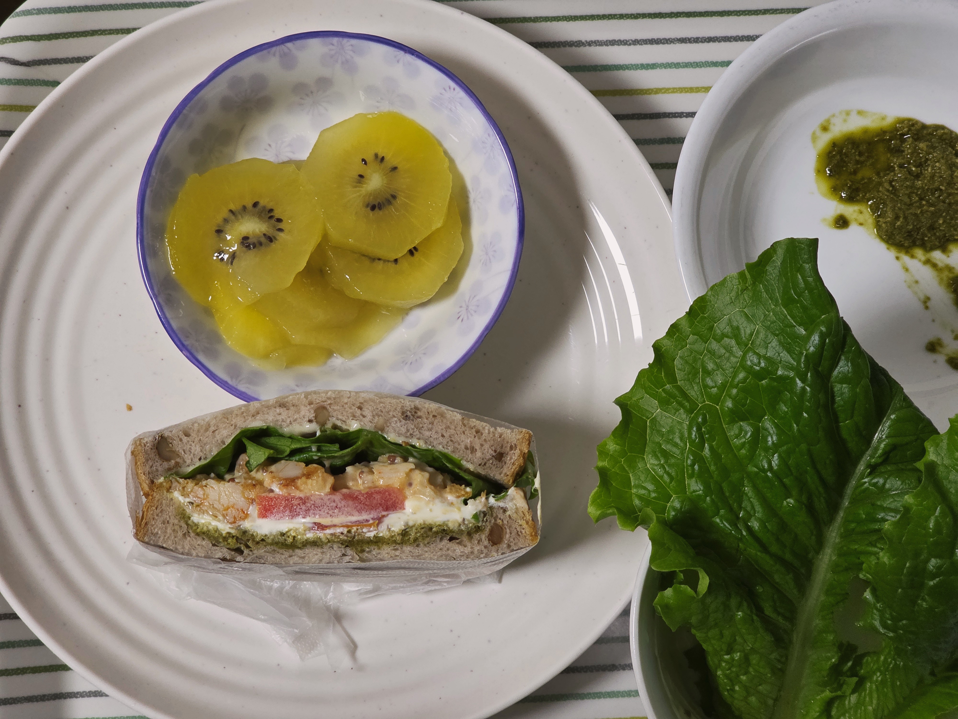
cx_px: 479
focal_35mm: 69
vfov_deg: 21.3
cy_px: 360
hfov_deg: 28.2
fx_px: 1910
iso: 320
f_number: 2.4
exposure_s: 1/60.2
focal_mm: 7.9
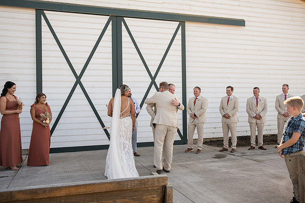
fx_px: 288
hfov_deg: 55.8
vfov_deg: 38.9
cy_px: 102
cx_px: 152
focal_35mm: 34
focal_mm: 34
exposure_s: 1/400
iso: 100
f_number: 4
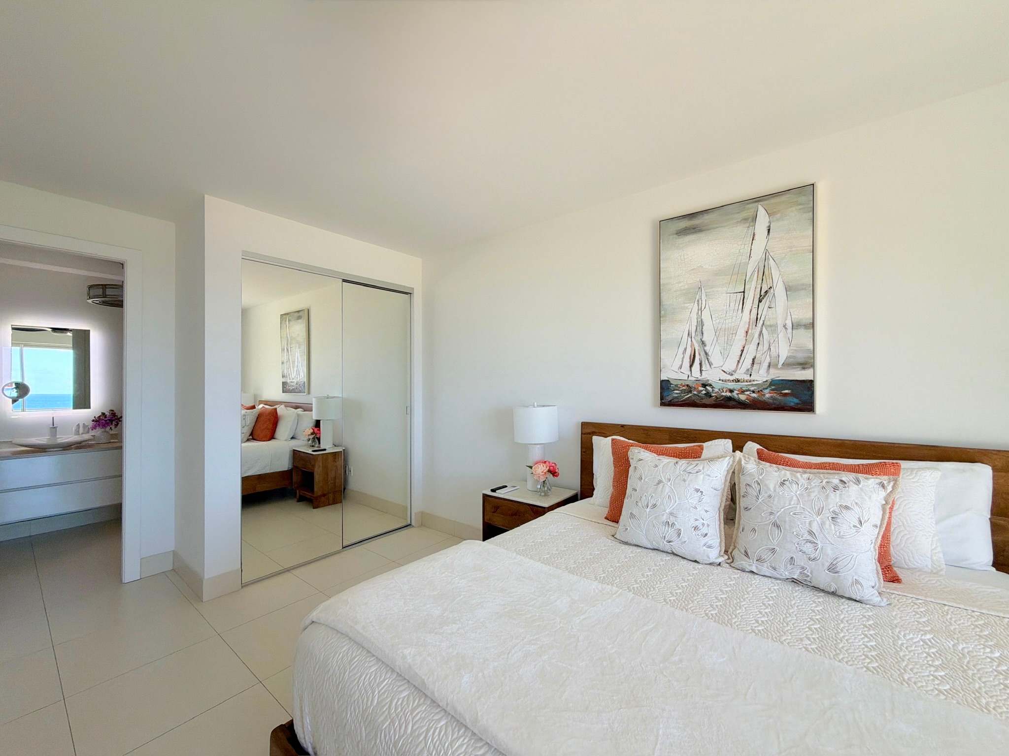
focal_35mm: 14
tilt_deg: -0.1
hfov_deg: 102.1
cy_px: 378
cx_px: 504
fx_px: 408
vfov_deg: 85.7
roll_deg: +0.5
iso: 40
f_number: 2.2
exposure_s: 1/125
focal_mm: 2.22
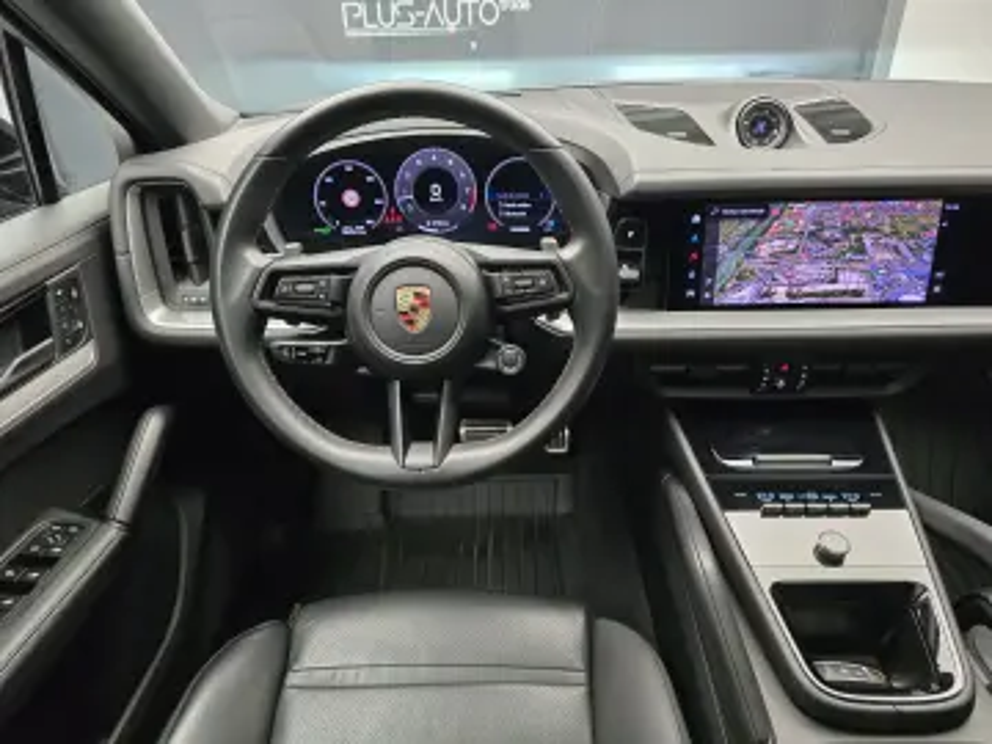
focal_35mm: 23
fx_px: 659
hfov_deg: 73.9
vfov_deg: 58.9
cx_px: 496
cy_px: 372
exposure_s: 1/100
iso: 800
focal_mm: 6.3
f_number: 1.7
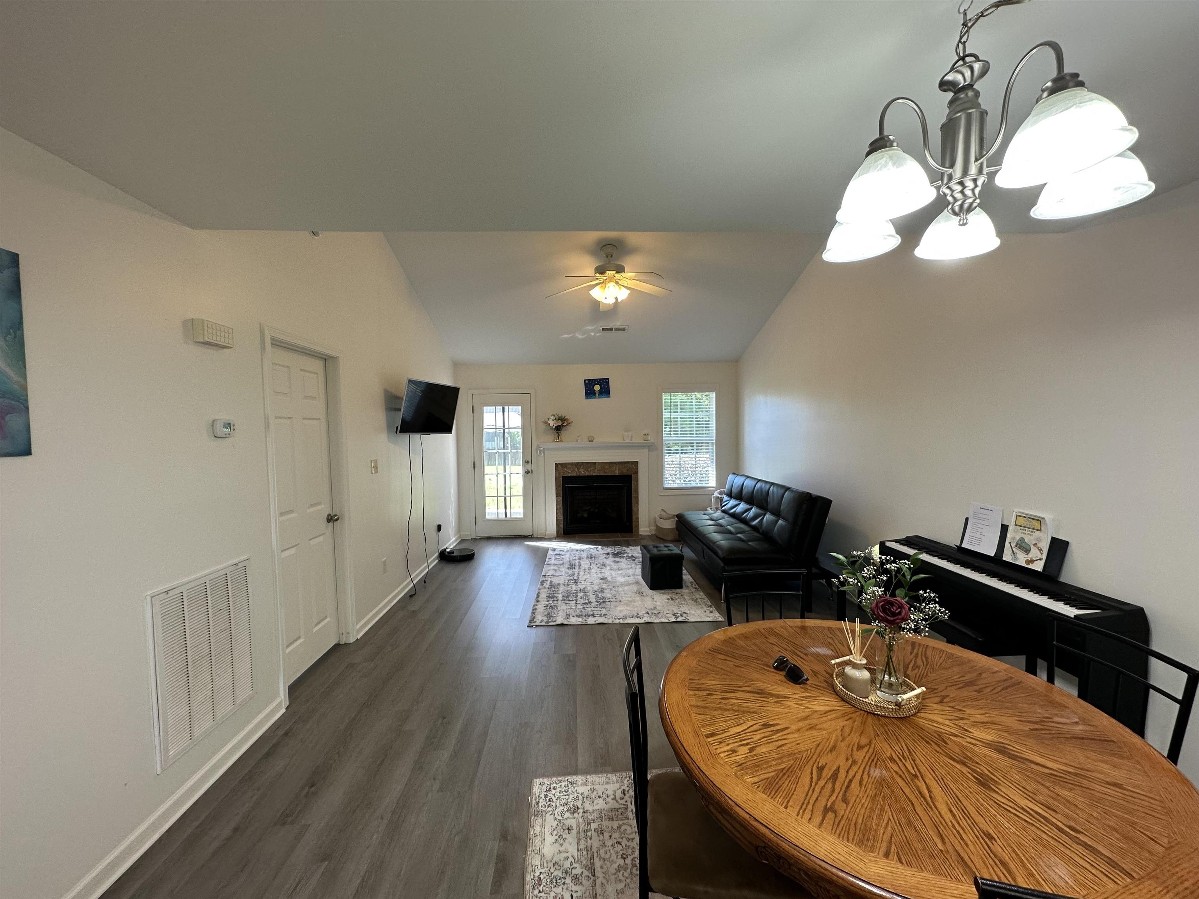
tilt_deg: -3.7
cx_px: 600
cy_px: 450
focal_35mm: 14
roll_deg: +1.0
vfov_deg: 85.7
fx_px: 485
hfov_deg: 102.1
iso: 125
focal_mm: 2.22
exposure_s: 1/120
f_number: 2.2
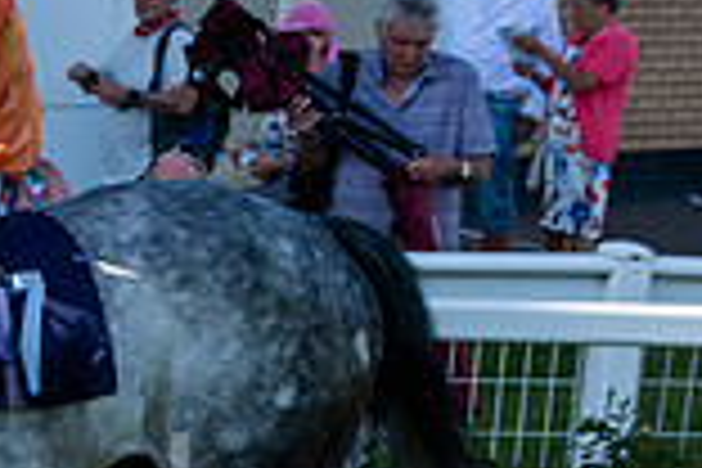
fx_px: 3003
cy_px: 445
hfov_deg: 12.4
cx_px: -474
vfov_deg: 8.9
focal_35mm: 154
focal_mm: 38
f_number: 7.1
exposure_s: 1/800
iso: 400
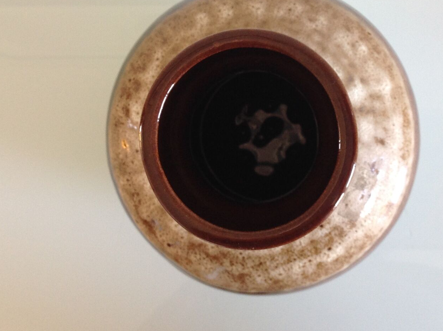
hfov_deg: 34.3
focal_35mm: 56
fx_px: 716
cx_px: 251
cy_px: 96
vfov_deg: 25.8
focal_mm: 4.28
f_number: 2.4
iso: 80
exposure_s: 1/15
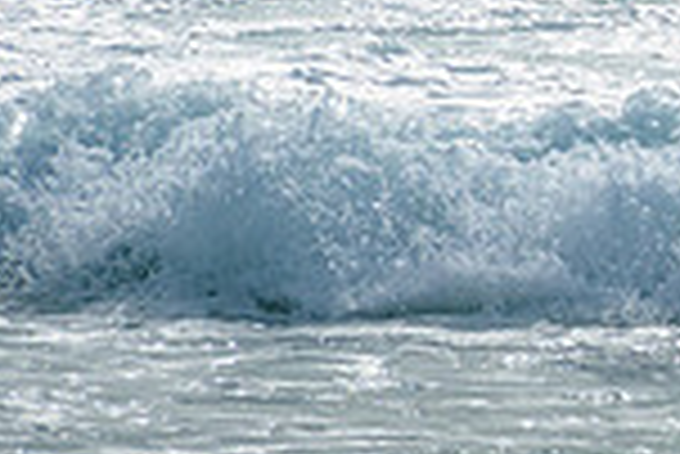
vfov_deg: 0.7
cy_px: -230
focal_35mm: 1880
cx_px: 1552
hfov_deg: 1.1
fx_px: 35545
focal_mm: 400
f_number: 18
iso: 500
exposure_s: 1/1600
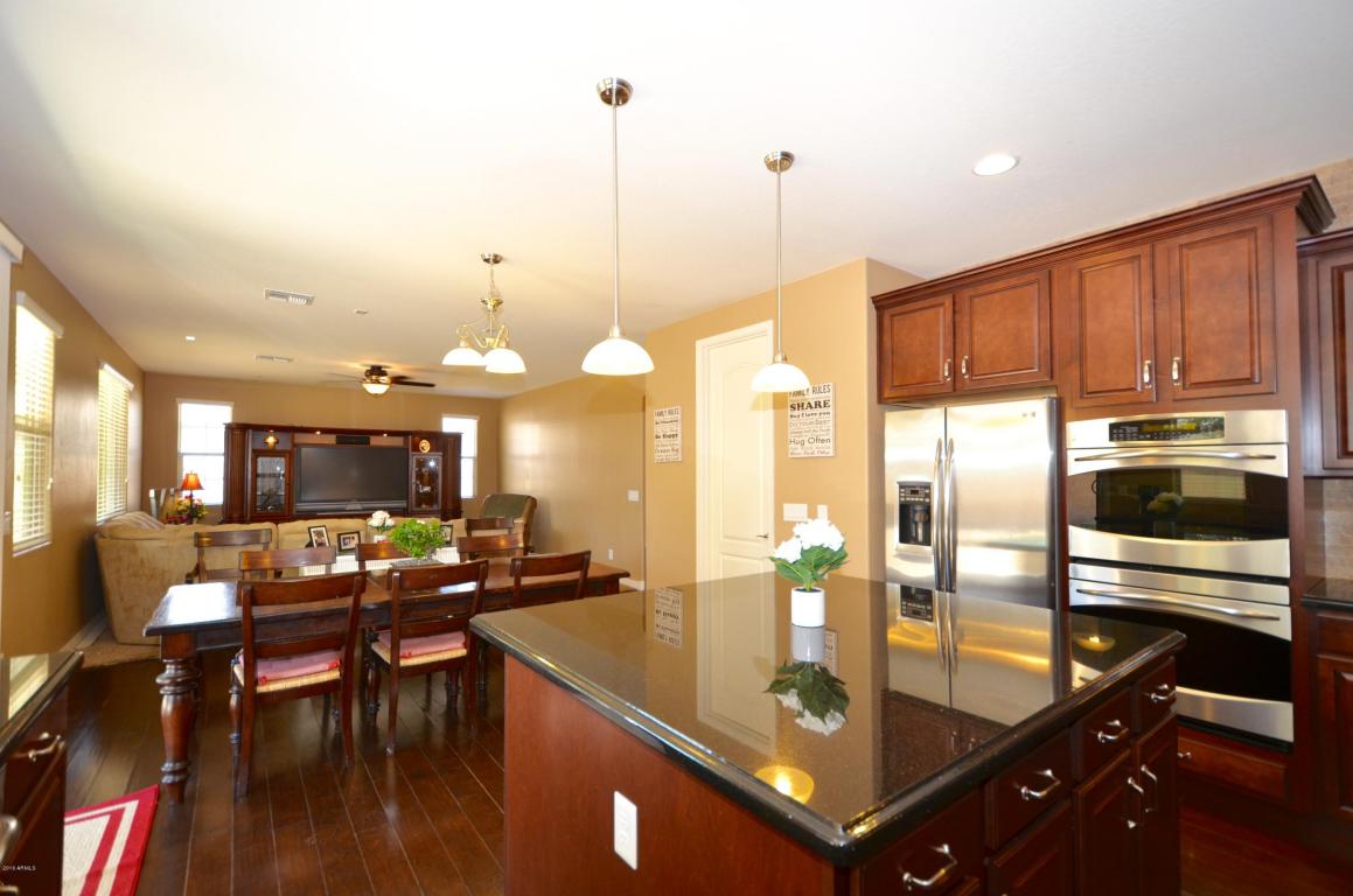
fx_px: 563
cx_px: 676
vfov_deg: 77.1
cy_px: 448
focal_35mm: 15
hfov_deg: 100.5
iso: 450
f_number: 4
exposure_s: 1/60
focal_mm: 10
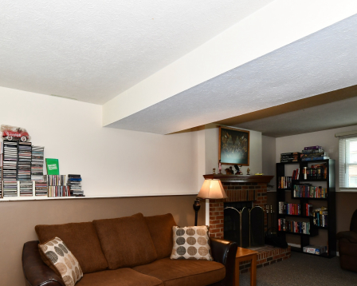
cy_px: 192
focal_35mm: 22
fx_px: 232
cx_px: 119
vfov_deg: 61.5
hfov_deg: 72.8
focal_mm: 14
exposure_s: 1/60
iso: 640
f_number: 6.3
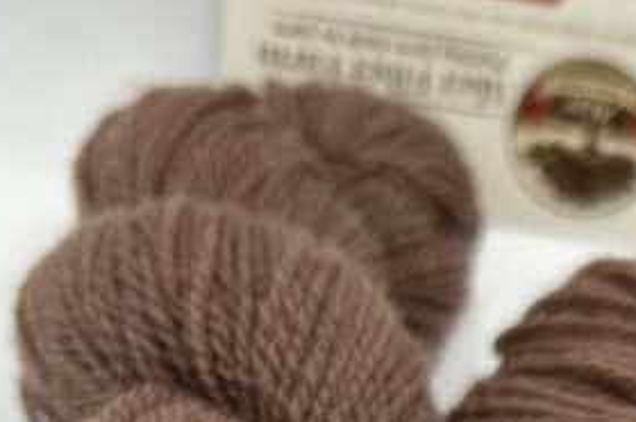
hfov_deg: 19.7
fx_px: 1747
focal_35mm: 99
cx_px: 700
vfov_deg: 12.4
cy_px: 796
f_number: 1.5
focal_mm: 5.7
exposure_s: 1/687
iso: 50
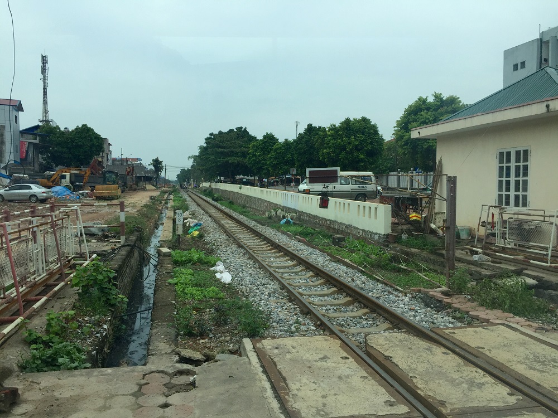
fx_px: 467
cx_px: 279
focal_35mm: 29
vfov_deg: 48.2
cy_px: 209
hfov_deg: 61.7
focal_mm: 4.15
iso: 32
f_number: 2.2
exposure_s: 1/1276
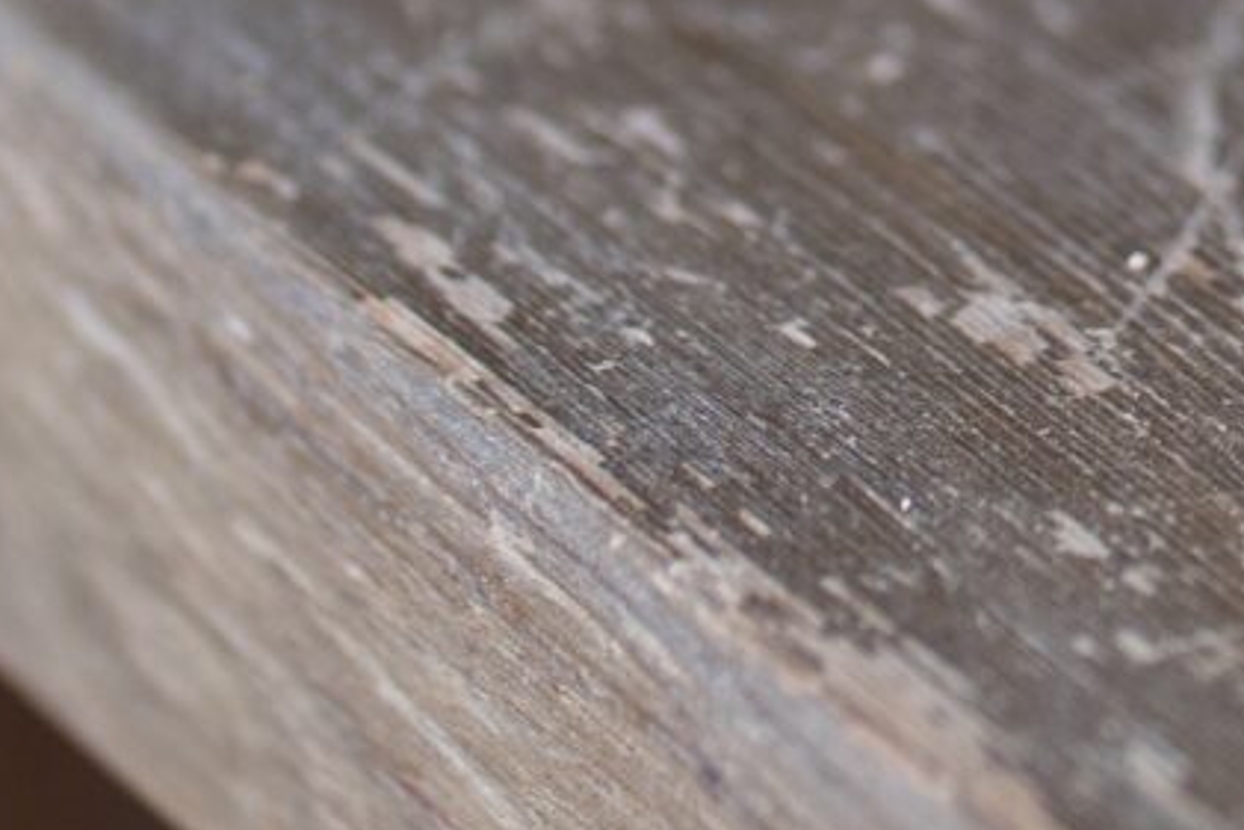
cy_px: -1174
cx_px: 2848
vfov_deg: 2.6
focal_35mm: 517
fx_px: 17870
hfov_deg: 3.9
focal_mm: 85
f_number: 2.8
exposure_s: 1/400
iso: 320
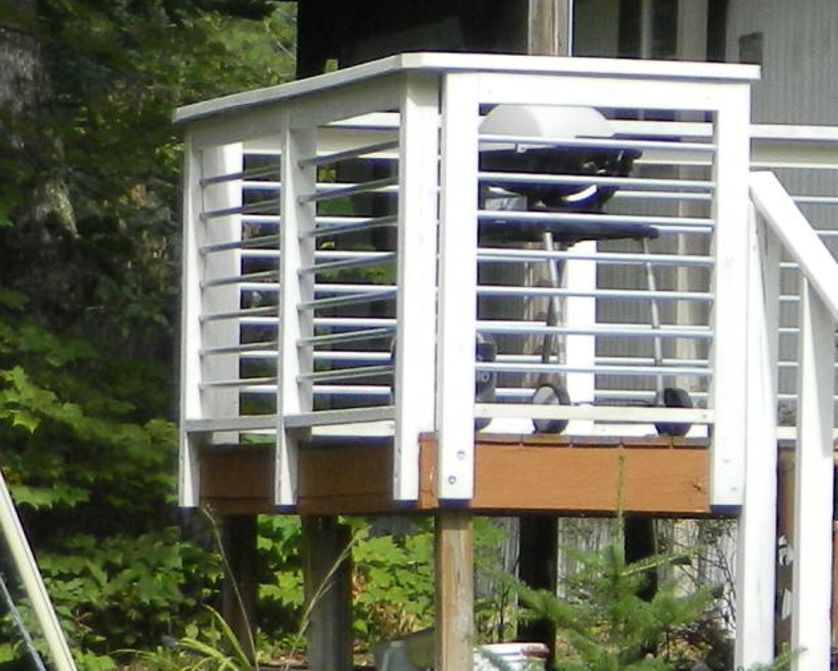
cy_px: 533
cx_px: 1497
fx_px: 8062
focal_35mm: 325
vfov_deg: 4.8
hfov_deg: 5.8
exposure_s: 1/500
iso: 110
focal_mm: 12.6
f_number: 4
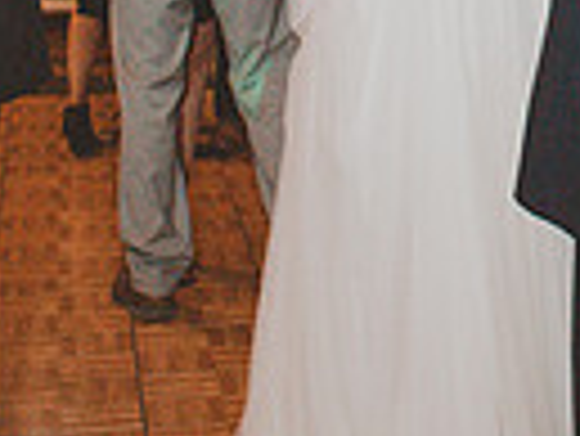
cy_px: -166
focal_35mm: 121
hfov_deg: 15.7
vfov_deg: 11.8
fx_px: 2029
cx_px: 665
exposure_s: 1/60
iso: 6400
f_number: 3.8
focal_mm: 24
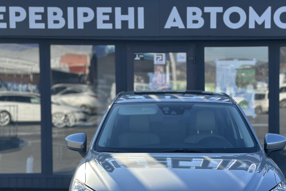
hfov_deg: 23.6
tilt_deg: -3.1
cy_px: 123
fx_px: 683
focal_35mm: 86
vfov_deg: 15.9
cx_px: 165
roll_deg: +0.2
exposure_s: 1/1639
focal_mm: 6.86
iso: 80
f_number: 1.78
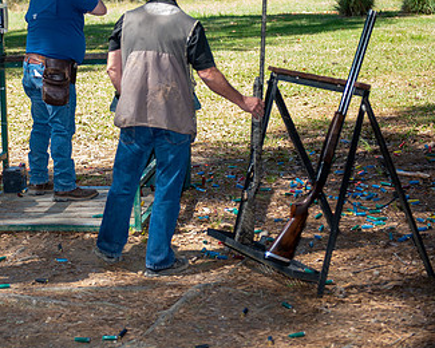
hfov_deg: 19.5
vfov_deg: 15.8
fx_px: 1249
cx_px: 74
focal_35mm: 97
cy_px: 102
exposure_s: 1/200
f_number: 3.2
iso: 50
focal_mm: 58
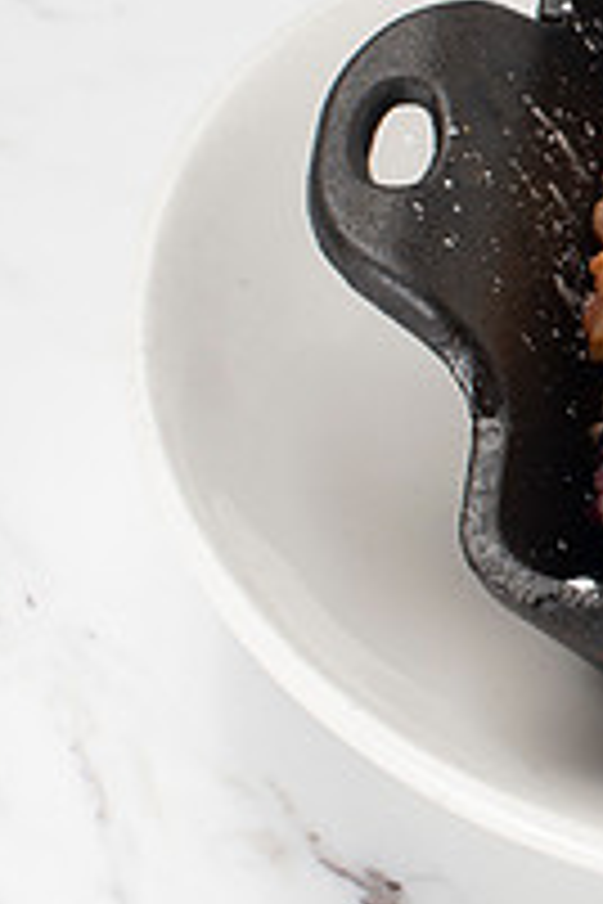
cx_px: 1135
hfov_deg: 7.8
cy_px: 390
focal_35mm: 169
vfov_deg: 12.2
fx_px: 4246
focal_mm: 50
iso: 200
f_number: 16
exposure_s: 1/250
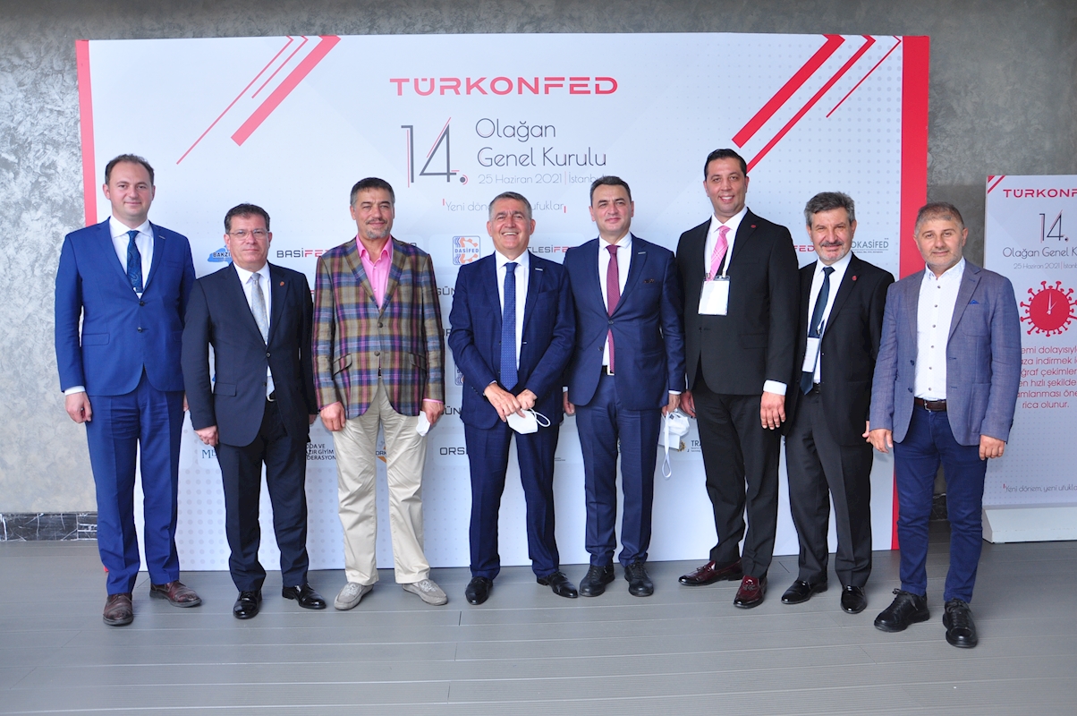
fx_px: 807
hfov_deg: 67.4
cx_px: 538
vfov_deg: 47.8
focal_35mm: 27
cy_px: 358
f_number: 7.1
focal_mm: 18
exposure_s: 1/60
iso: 320
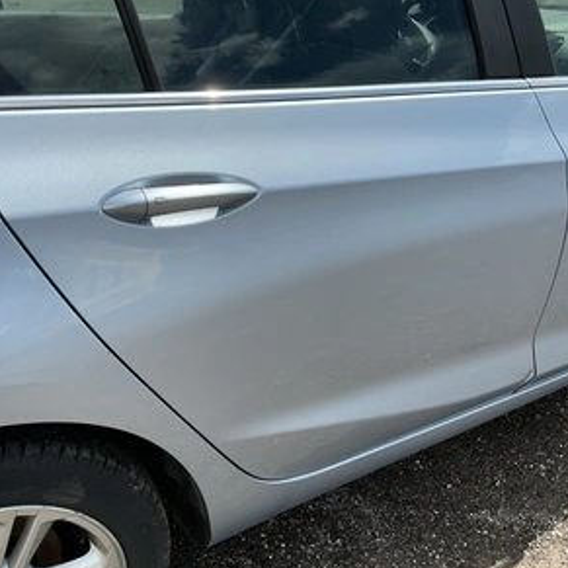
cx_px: 293
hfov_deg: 48.4
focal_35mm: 34
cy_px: 287
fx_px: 631
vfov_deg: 48.4
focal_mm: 3
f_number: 1.8
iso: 25
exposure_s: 1/1377
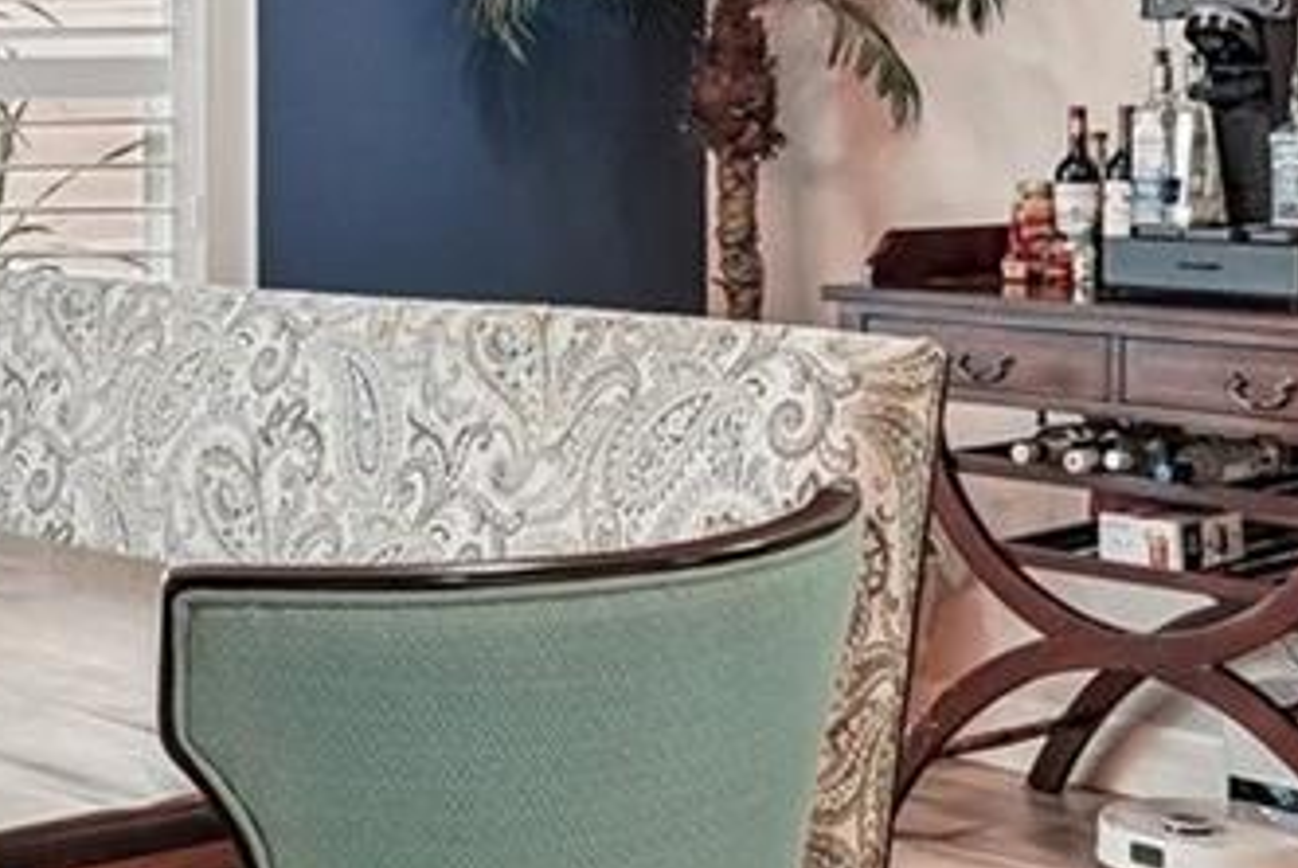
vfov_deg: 17.5
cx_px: 66
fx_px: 2779
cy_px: 121
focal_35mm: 77
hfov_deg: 25.3
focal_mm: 16
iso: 400
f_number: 8
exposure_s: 1/25
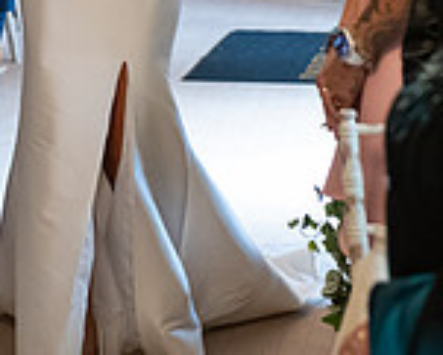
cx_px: 76
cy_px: -133
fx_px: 2598
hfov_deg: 9.7
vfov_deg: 7.7
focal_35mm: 198
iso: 1250
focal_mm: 55
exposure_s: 1/160
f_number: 3.5
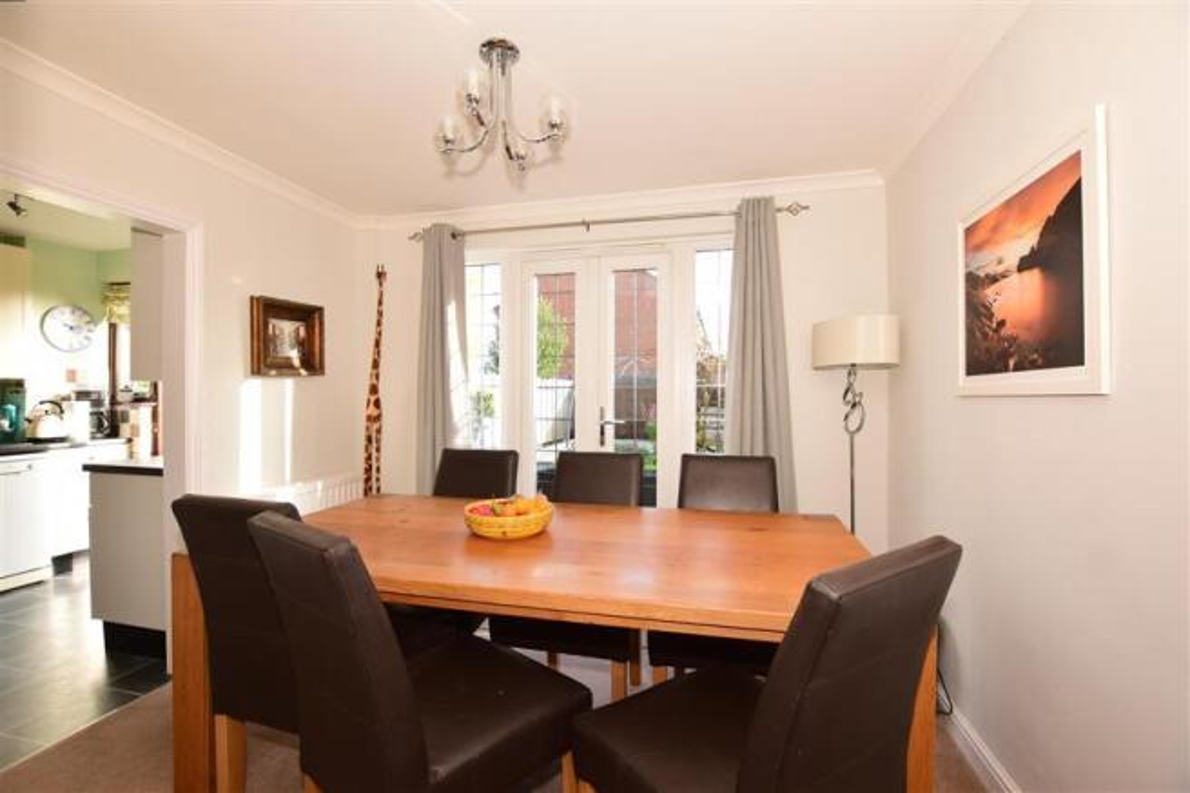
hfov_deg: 100.4
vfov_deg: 77.3
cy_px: 396
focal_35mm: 15
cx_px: 595
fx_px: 496
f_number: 5.6
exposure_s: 1/125
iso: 400
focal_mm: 10
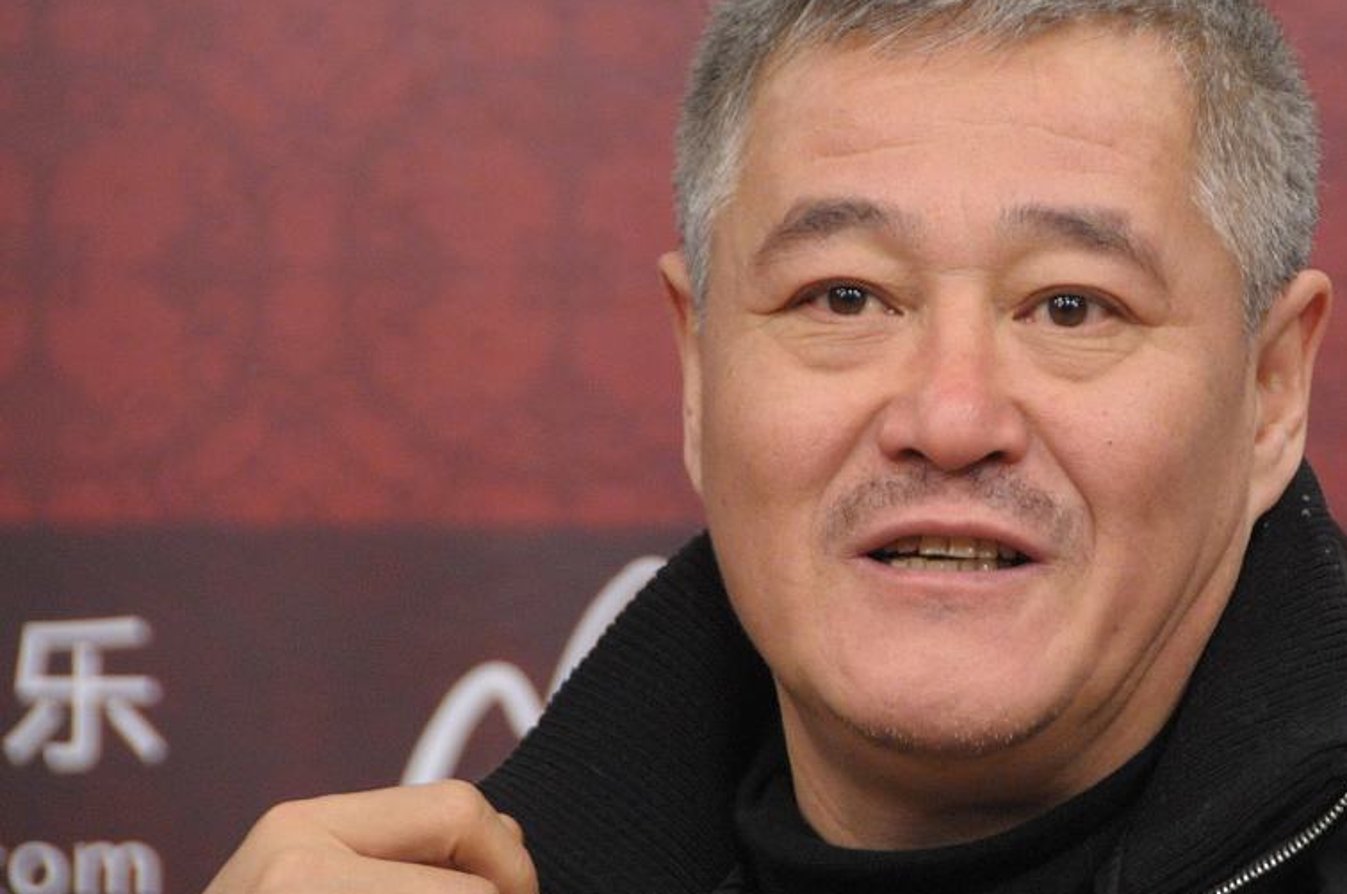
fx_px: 15134
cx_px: 1012
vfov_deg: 3.4
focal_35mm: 405
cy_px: 391
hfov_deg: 5.1
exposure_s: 1/160
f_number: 5.6
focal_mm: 170
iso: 1600
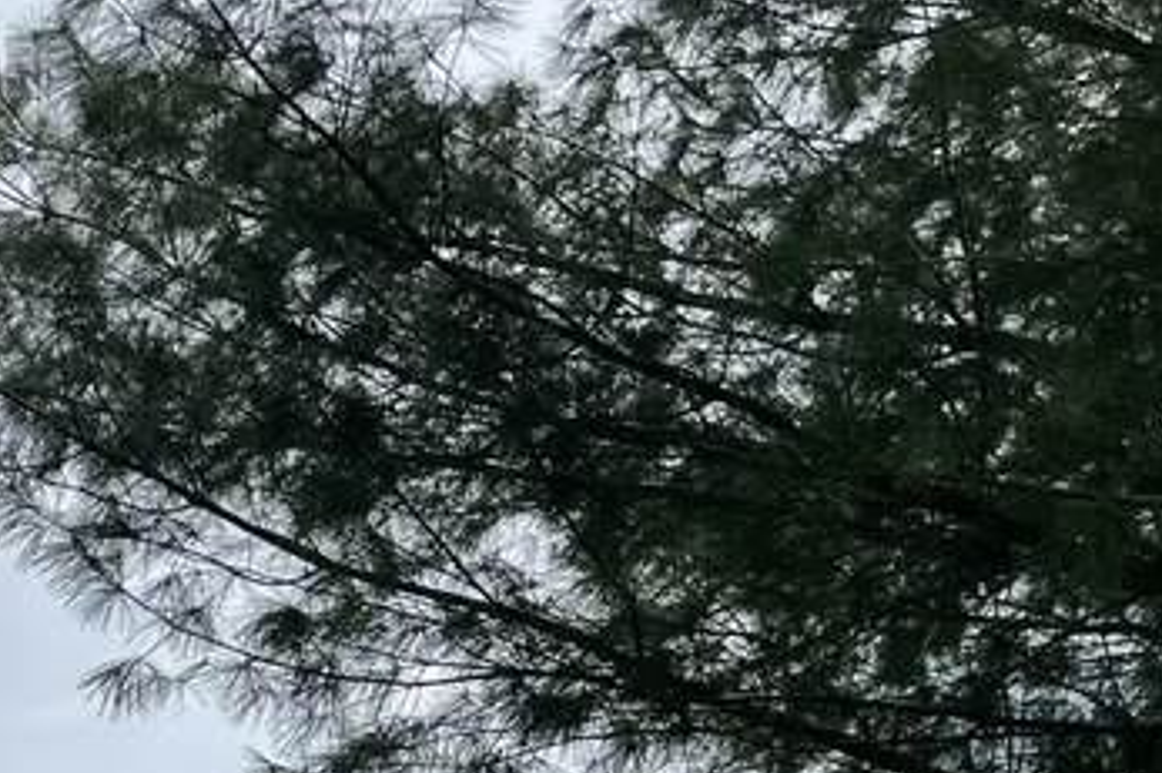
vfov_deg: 13.2
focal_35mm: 96
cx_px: -593
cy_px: 1252
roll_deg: -0.1
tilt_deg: +6.6
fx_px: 3097
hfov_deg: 18.7
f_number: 1.6
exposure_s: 1/7937
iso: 32
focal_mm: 5.1
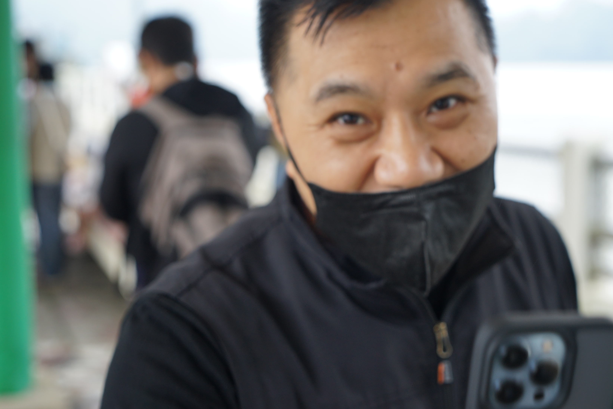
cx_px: 347
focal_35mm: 65
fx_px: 1107
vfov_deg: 20.9
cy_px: 203
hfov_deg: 30.9
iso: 320
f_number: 4
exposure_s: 1/60
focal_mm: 54
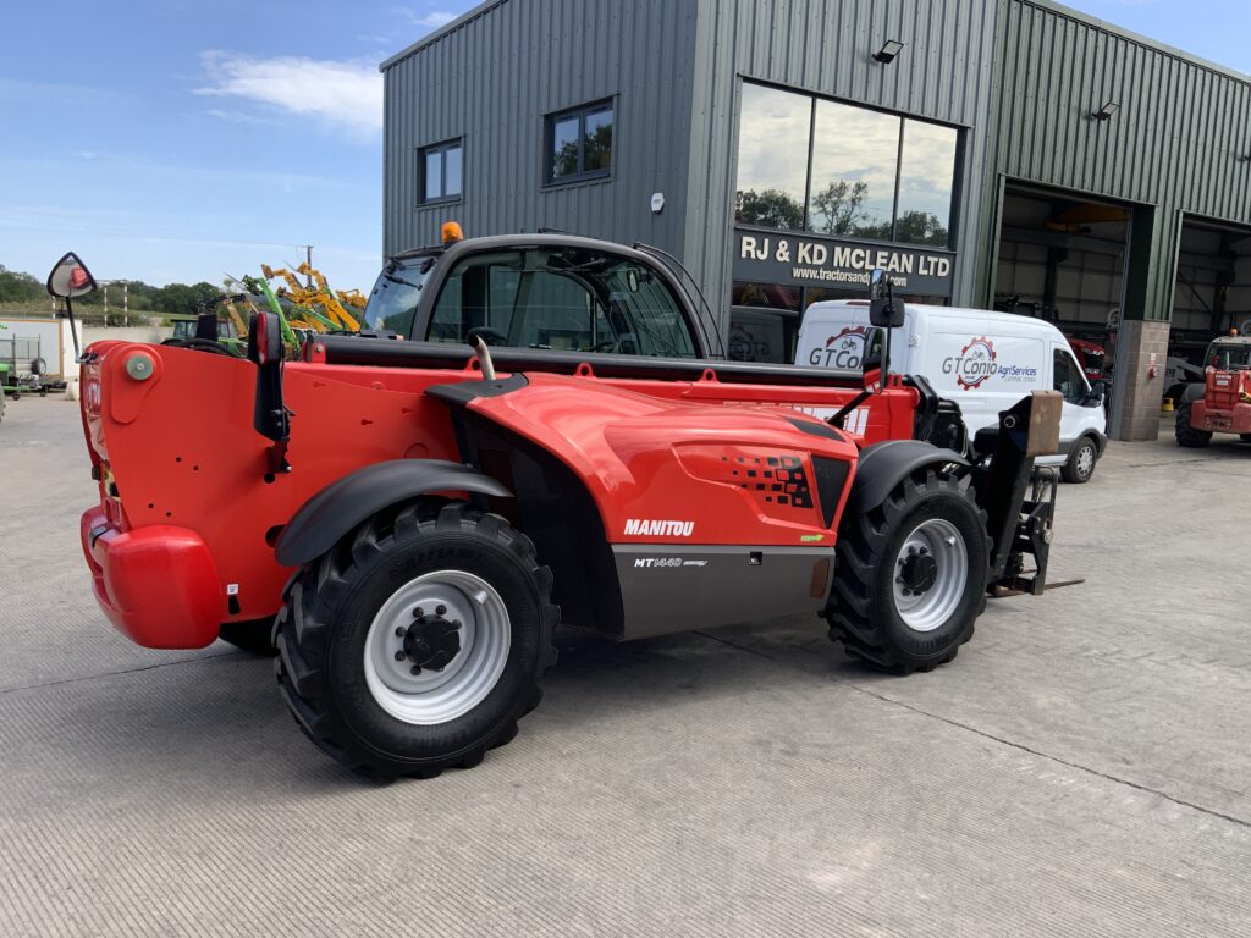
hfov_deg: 61.7
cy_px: 469
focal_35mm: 29
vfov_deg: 48.2
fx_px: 1048
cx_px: 626
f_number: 1.8
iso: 16
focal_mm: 3
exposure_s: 1/869
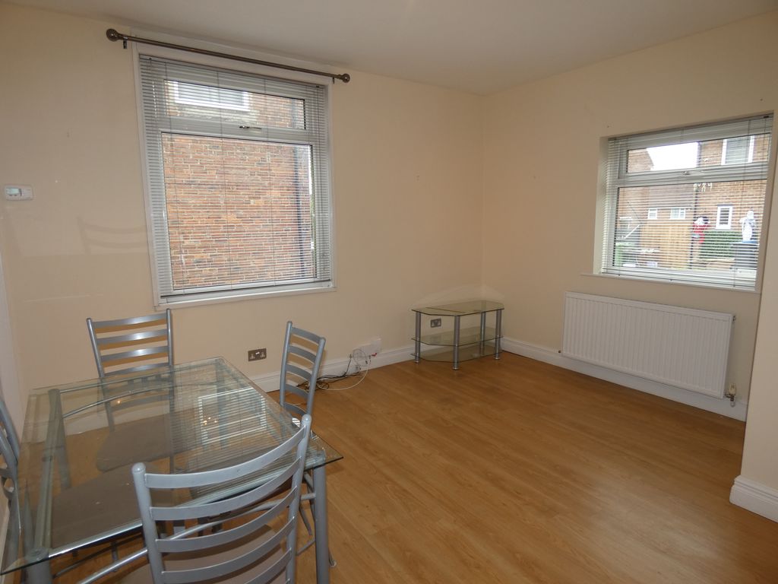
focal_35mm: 20
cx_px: 389
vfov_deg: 66.0
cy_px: 292
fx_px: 450
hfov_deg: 81.7
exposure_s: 1/60
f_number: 2.8
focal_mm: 3.6
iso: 100
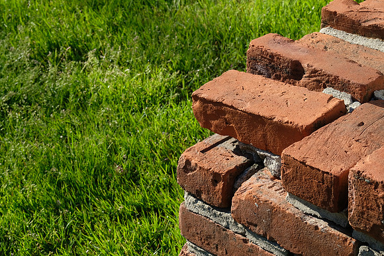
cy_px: 128
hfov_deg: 20.2
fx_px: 1078
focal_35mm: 101
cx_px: 192
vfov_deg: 13.6
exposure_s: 1/52
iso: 200
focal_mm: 67.1
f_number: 14
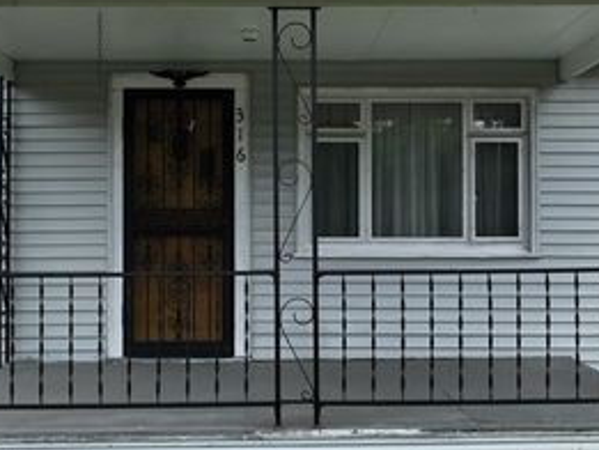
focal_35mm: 46
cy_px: 217
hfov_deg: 41.2
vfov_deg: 31.5
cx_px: 282
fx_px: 796
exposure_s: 1/640
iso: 200
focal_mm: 12.29
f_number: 2.8
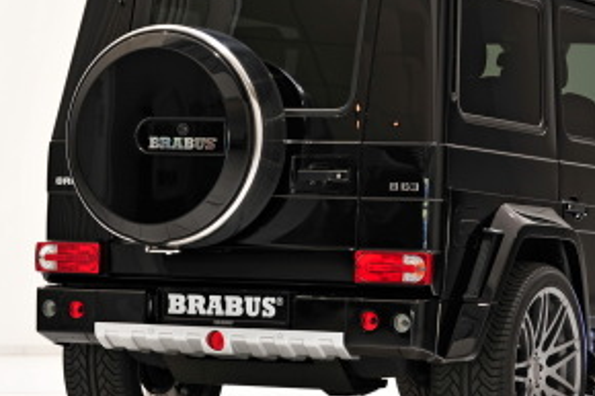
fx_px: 2593
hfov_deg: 13.1
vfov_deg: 8.7
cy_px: 156
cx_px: 421
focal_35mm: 157
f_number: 5.6
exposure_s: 1/2.5
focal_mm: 86
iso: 200
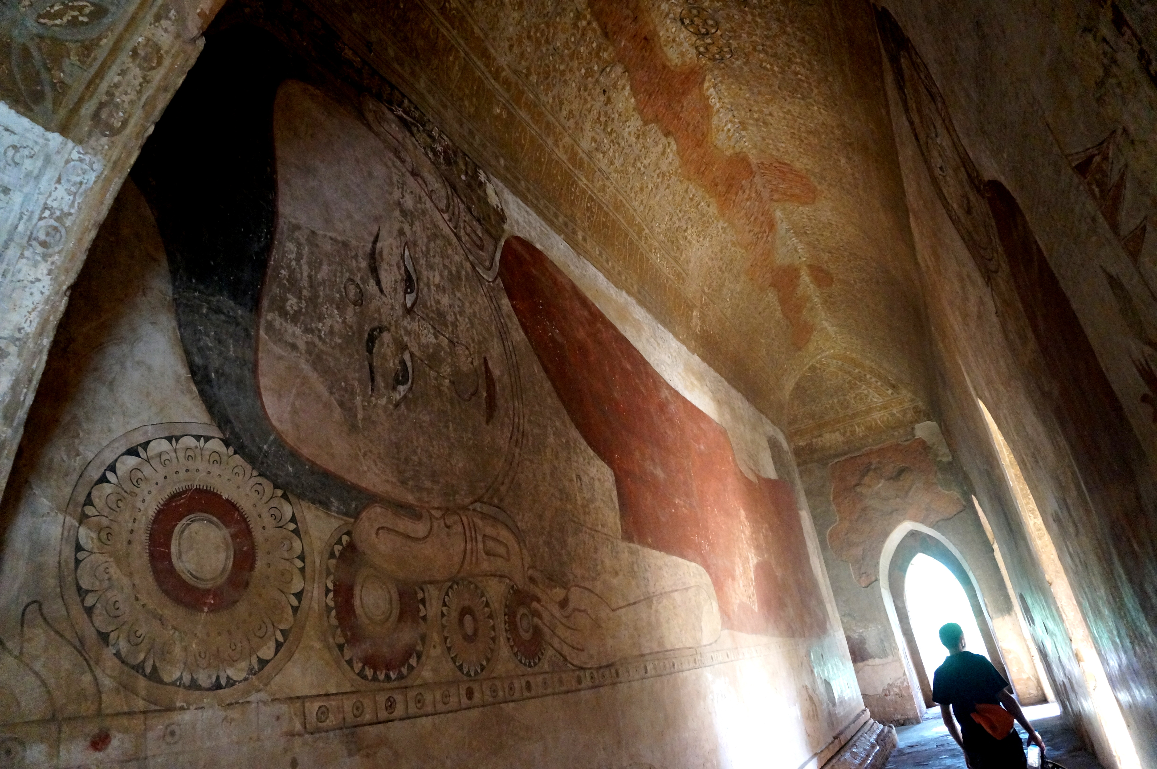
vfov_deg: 53.0
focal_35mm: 24
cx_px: 578
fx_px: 771
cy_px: 384
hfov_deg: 73.8
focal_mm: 16
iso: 3200
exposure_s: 1/160
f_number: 3.5
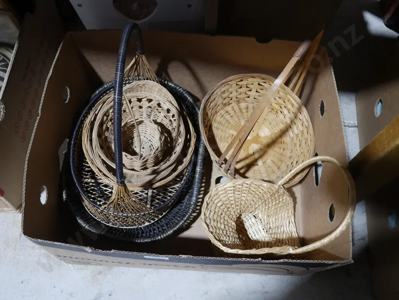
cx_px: 200
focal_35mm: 34
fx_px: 392
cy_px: 150
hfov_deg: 54.0
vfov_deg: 41.8
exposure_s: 1/60
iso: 1250
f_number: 5.6
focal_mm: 17
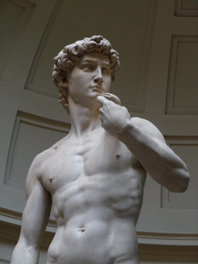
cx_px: 99
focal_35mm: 141
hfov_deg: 10.5
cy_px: 132
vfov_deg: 14.0
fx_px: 1075
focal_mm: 24.1
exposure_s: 1/60
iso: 200
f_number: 4.8
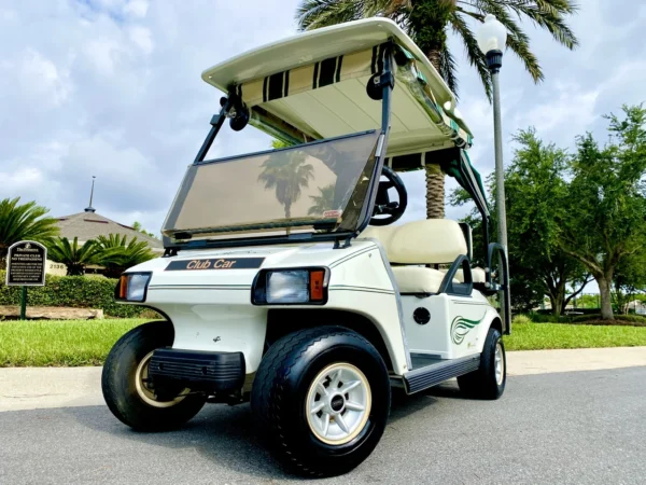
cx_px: 323
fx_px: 485
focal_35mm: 26
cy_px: 242
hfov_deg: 67.3
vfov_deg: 53.1
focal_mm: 4.25
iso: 32
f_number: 1.8
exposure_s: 1/2688
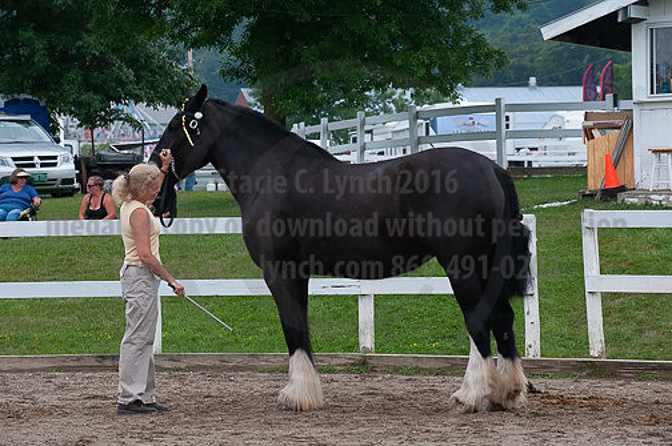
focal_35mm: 180
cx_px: 336
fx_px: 3357
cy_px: 223
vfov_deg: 7.6
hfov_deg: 11.4
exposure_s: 1/1250
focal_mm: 180
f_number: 5.6
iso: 1400
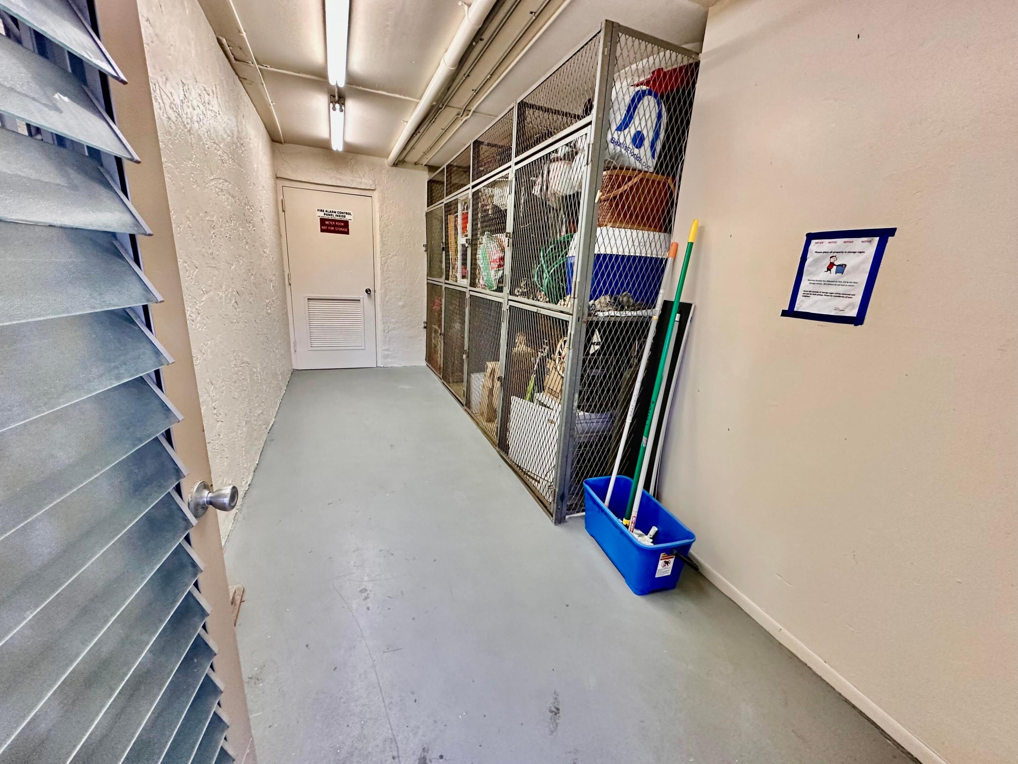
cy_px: 382
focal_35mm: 14
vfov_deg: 85.7
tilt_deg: -15.0
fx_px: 412
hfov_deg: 102.1
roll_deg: -3.8
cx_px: 509
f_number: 2.2
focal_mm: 2.22
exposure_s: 1/60
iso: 250
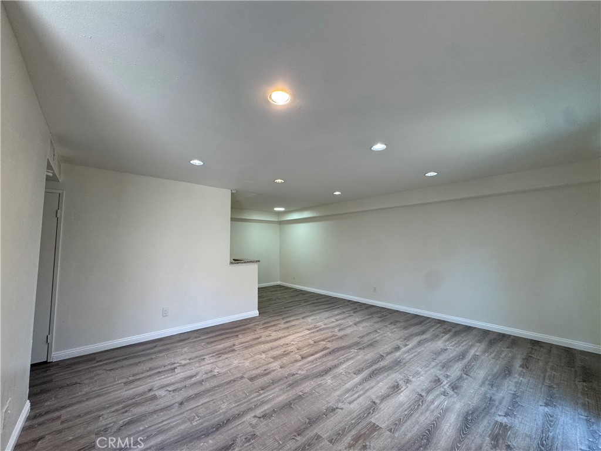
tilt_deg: +3.0
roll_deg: -0.2
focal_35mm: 14
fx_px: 243
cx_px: 300
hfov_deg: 102.1
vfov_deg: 85.7
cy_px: 226
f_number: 2.2
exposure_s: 1/120
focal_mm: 2.22
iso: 125
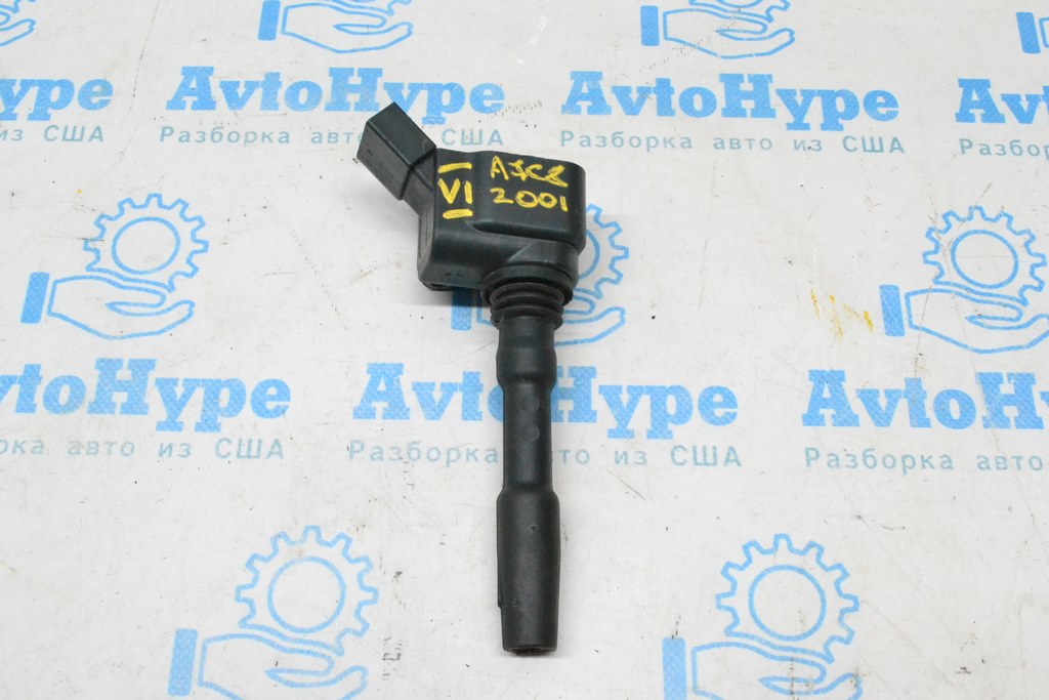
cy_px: 350
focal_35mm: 42
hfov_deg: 46.4
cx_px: 524
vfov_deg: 31.9
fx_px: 1224
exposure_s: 1/125
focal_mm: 28
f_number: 11
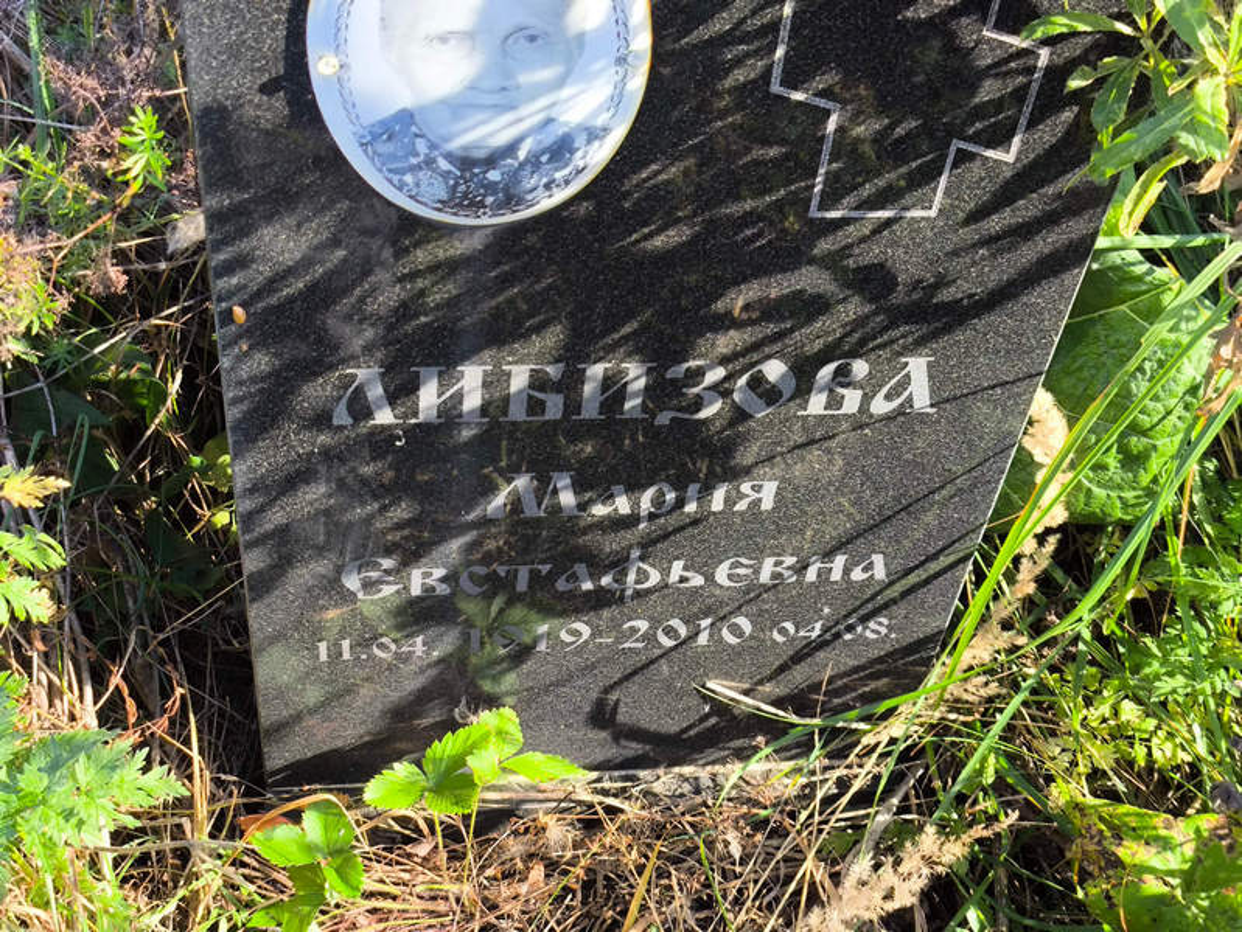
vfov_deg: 29.1
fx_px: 1795
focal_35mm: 50
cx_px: 621
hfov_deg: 38.2
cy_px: 466
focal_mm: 4.71
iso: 50
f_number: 1.7
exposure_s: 1/300
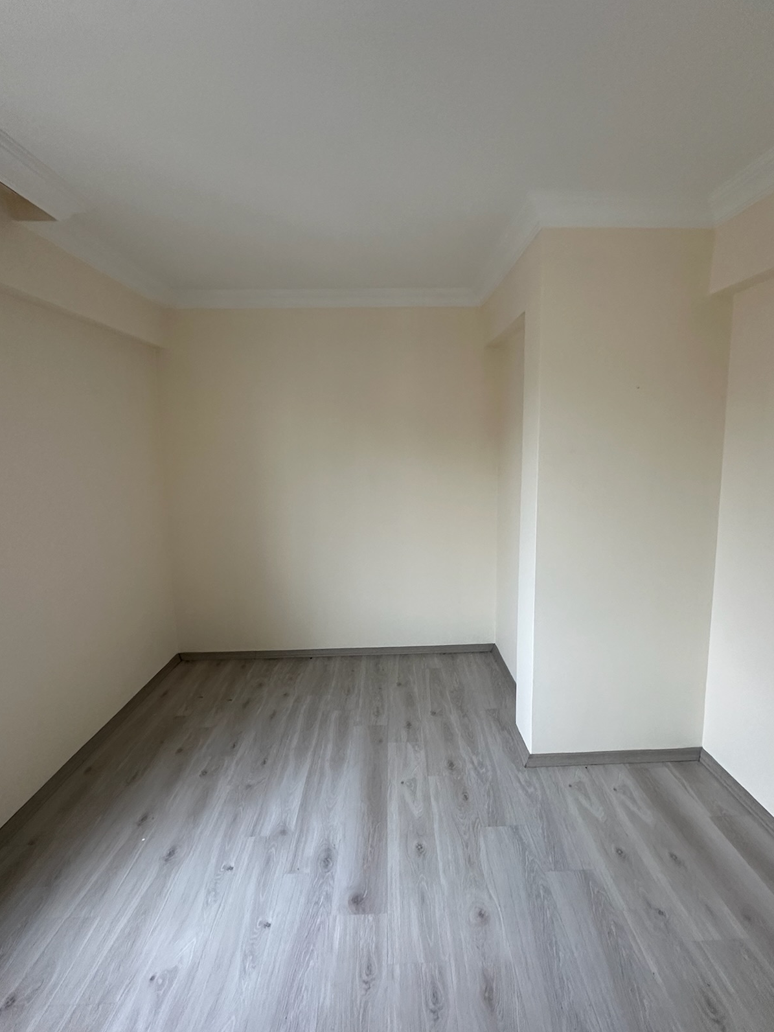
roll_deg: -0.4
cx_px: 411
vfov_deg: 87.8
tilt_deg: -7.9
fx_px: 537
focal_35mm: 18
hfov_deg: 71.5
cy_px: 516
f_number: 2.2
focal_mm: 2.22
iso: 200
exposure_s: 1/99
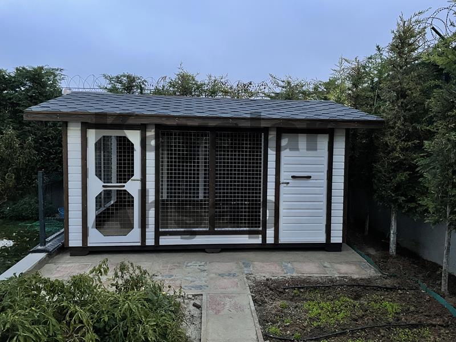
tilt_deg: -3.0
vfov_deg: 53.1
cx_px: 228
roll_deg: -1.2
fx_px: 343
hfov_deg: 67.3
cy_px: 171
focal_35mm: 26
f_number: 1.6
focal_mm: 4.2
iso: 1000
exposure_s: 1/30
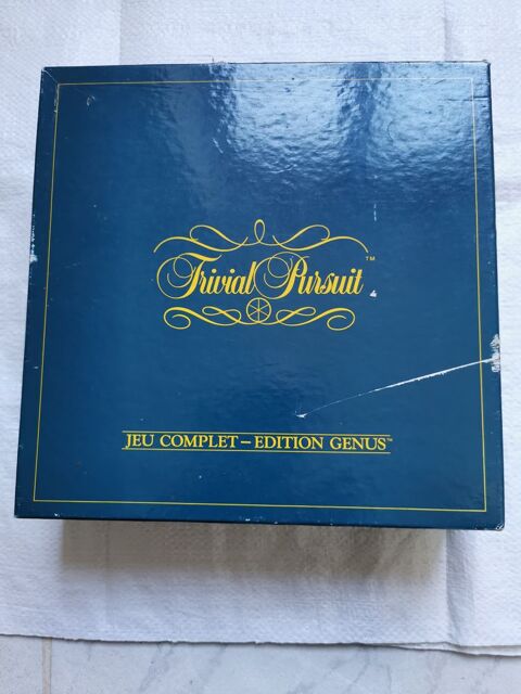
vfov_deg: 65.3
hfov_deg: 51.4
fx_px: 542
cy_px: 347
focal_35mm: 27
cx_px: 260
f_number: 1.6
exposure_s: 1/50
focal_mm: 5.56
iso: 160
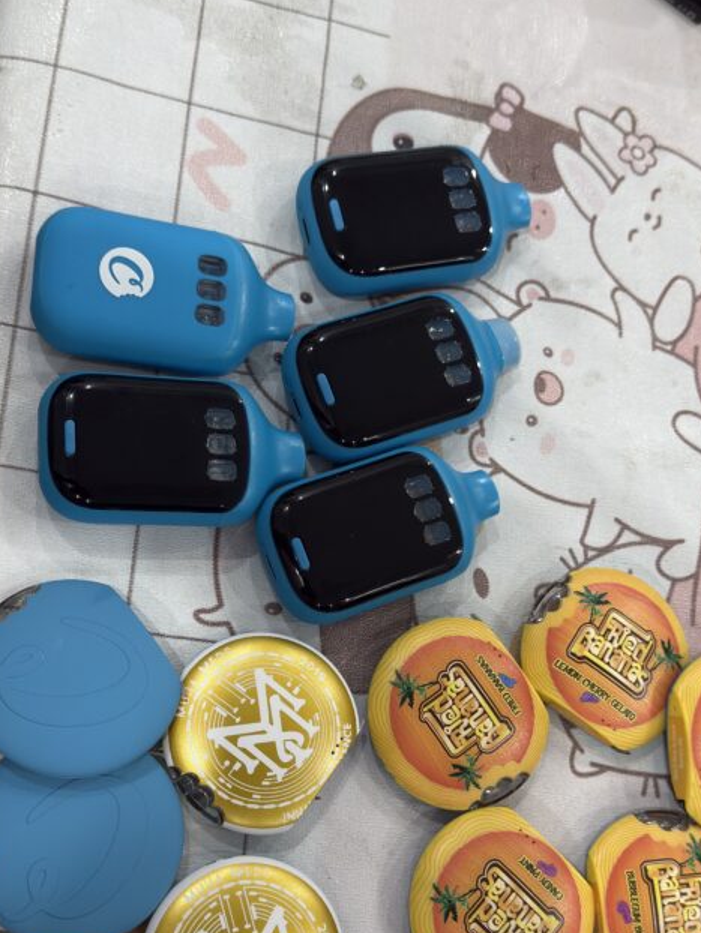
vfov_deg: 41.7
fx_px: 1214
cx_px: 342
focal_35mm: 45
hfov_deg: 32.2
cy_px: 591
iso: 250
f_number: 1.78
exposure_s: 1/50
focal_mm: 6.76
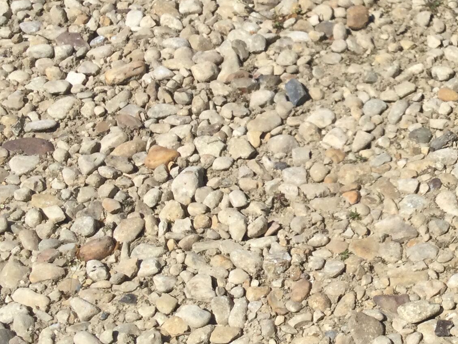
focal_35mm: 90
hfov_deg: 20.9
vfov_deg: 16.4
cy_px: 108
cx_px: 482
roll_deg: -1.1
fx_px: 1191
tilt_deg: -38.2
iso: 25
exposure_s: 1/2203
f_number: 2.4
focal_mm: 3.3
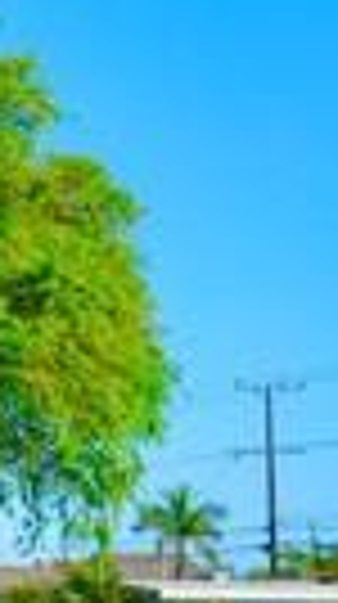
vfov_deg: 14.3
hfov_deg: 6.7
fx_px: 2399
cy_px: 436
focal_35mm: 150
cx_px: -919
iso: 100
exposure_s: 1/250
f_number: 8
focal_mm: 20
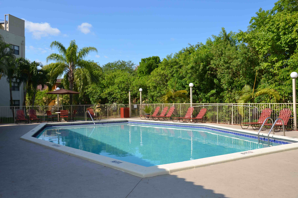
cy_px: 99
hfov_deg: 59.6
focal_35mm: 32
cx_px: 149
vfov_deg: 41.5
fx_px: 260
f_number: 7.1
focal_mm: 21
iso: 100
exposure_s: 1/250
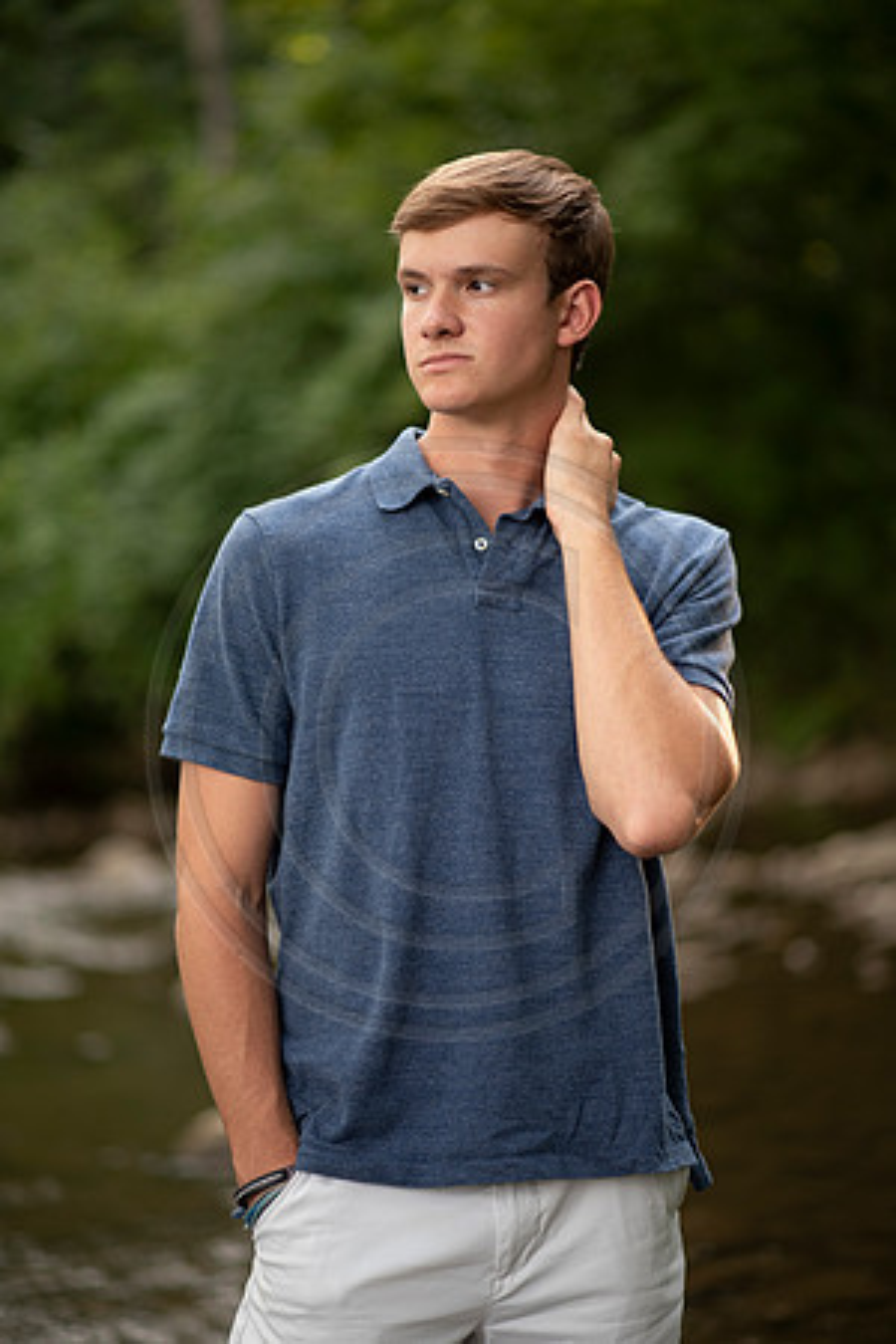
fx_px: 3173
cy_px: 672
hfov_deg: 16.1
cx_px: 448
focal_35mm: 85
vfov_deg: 23.9
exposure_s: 1/250
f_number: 1.8
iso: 125
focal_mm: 85
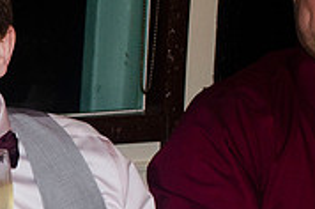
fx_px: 1625
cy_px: 213
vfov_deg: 7.3
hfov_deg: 10.6
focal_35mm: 186
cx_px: -193
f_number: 4.5
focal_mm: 38
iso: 400
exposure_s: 1/60
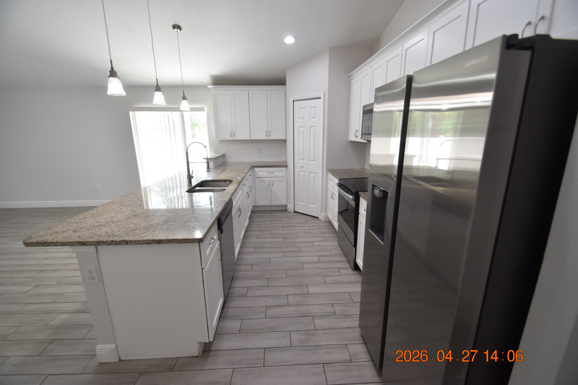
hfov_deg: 100.4
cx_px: 289
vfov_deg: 77.3
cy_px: 192
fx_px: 241
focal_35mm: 15
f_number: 3.5
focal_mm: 10
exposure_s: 1/125
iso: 800
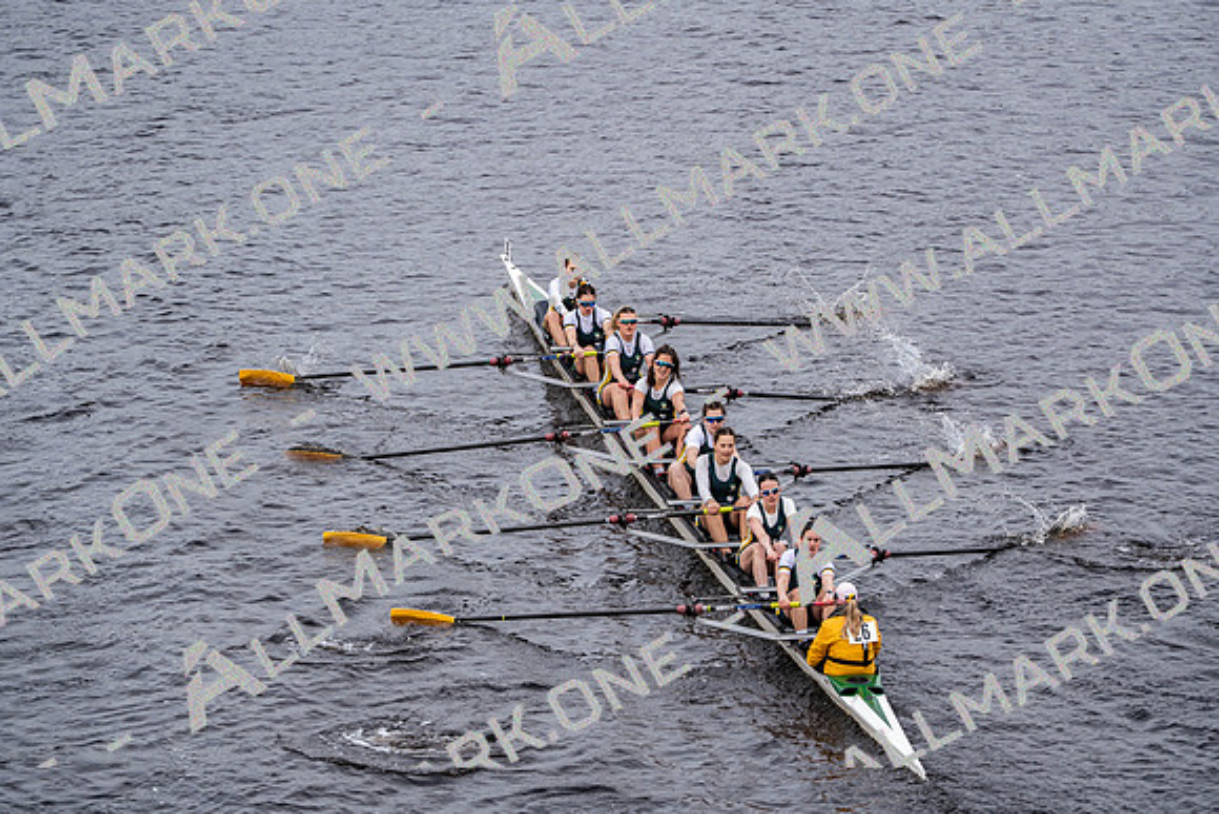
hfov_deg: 10.3
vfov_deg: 6.9
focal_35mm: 200
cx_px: 610
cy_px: 407
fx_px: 6773
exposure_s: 1/2000
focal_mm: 200
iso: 200
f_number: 2.8
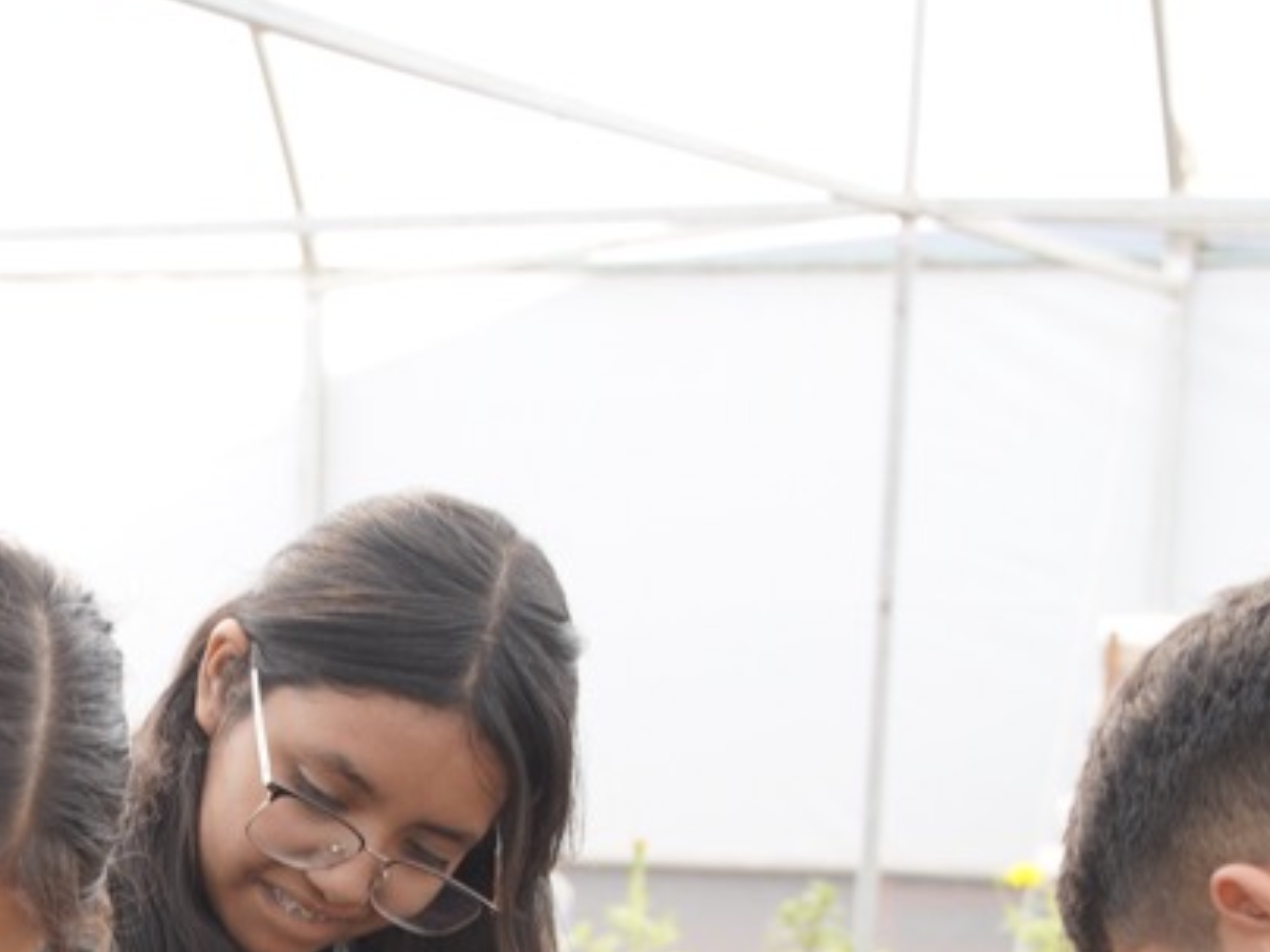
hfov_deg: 16.3
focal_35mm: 118
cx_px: -53
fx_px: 4329
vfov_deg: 11.8
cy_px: 1546
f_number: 4
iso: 100
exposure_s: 1/200
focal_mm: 31
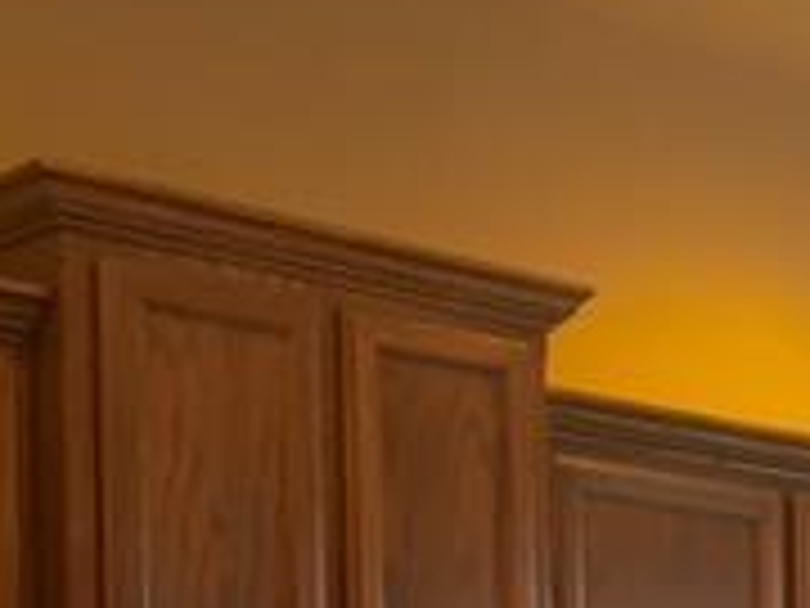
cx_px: 1066
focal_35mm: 103
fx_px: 2410
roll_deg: +1.0
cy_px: 946
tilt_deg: +0.7
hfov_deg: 17.8
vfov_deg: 13.4
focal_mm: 4.15
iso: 125
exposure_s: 1/30
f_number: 2.2
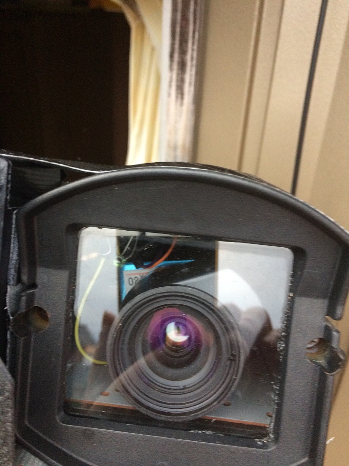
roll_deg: -1.5
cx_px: 174
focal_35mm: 29
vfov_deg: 61.7
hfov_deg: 48.2
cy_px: 233
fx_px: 390
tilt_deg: -28.1
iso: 320
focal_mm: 4.15
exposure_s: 1/30
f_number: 2.2
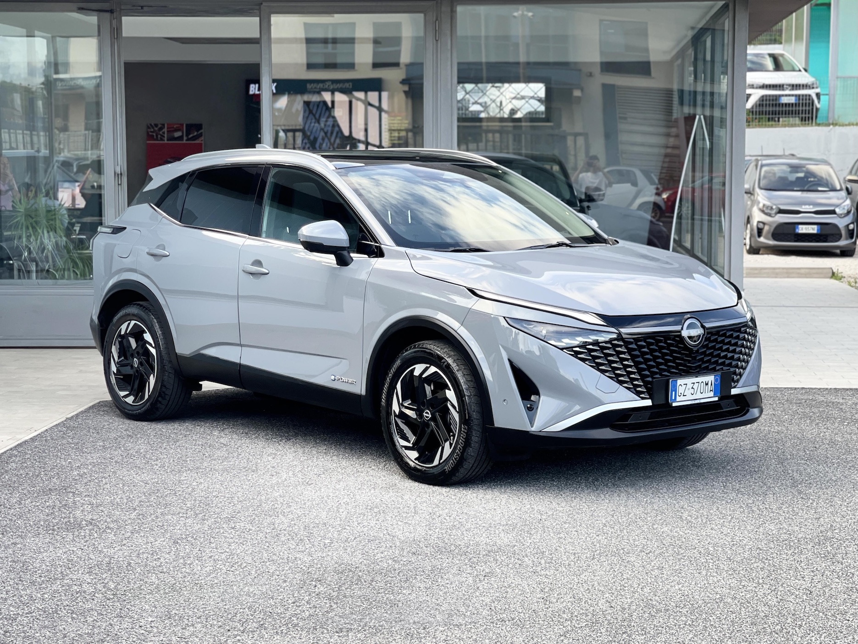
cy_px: 322
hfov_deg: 30.3
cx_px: 429
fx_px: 1586
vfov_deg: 22.9
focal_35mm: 64
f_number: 2.2
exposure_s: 1/121
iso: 40
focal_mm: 7.5
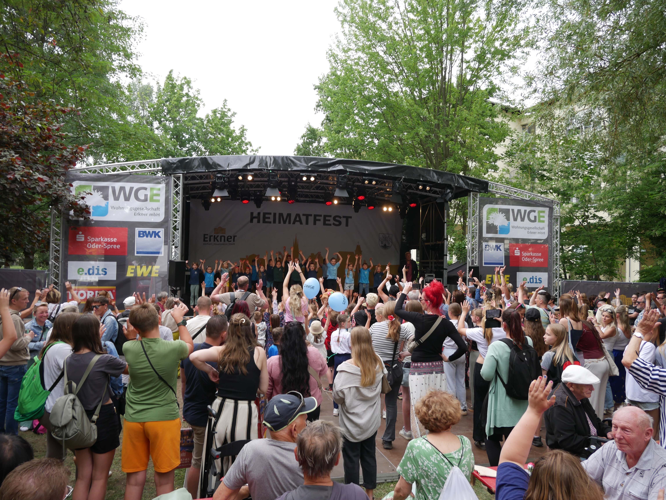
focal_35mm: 24
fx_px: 462
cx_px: 333
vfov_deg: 56.9
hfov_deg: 71.6
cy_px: 250
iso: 200
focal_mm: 12
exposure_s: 1/160
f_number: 4.5
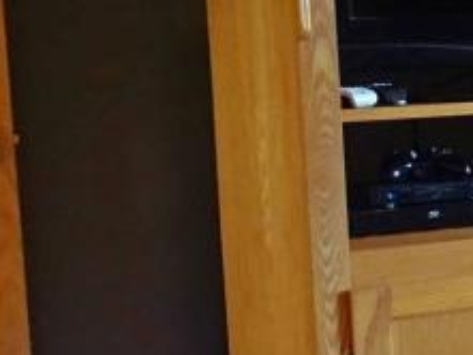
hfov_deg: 16.1
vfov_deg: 13.4
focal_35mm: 111
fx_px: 1518
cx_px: 719
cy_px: 171
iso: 800
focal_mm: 4.1
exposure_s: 1/30
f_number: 3.5
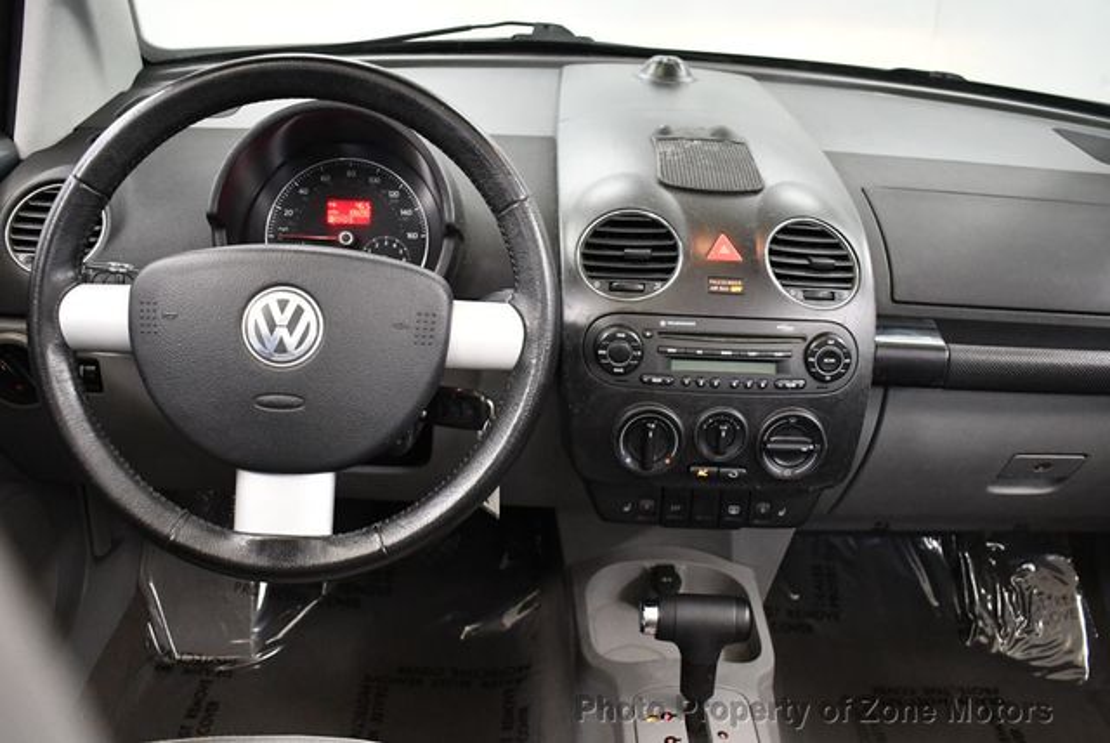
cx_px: 555
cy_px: 372
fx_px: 1111
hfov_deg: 53.1
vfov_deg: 36.9
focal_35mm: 36
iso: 3200
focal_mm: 18
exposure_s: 1/125
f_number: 3.5
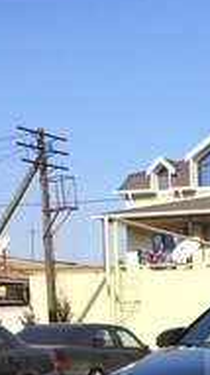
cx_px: 343
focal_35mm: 82
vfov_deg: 24.9
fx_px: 814
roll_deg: +1.5
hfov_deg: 13.6
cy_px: 363
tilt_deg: -3.0
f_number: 2.2
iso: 32
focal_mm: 4.15
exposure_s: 1/1368
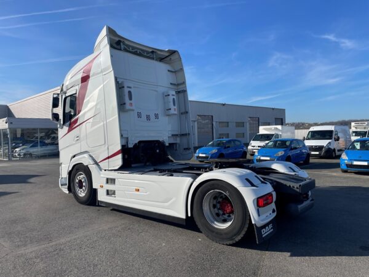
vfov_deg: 53.1
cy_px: 138
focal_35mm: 26
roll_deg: +3.6
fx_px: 277
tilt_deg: +2.6
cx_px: 184
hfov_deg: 67.3
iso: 32
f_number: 1.6
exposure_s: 1/4292
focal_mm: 4.2
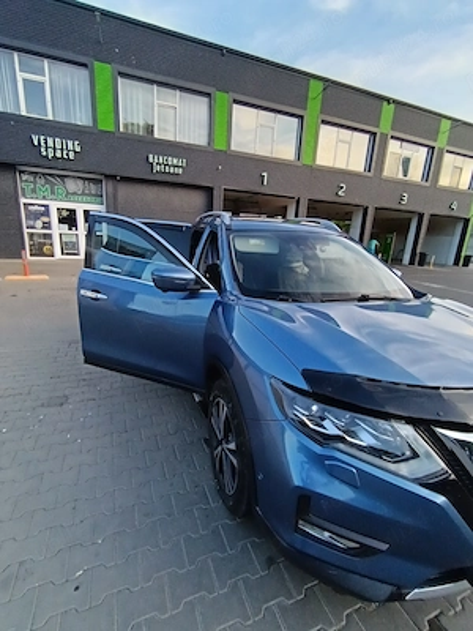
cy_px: 316
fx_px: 310
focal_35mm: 17
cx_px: 236
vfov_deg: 91.0
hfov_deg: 74.7
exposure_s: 1/100
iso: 333
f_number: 2.2
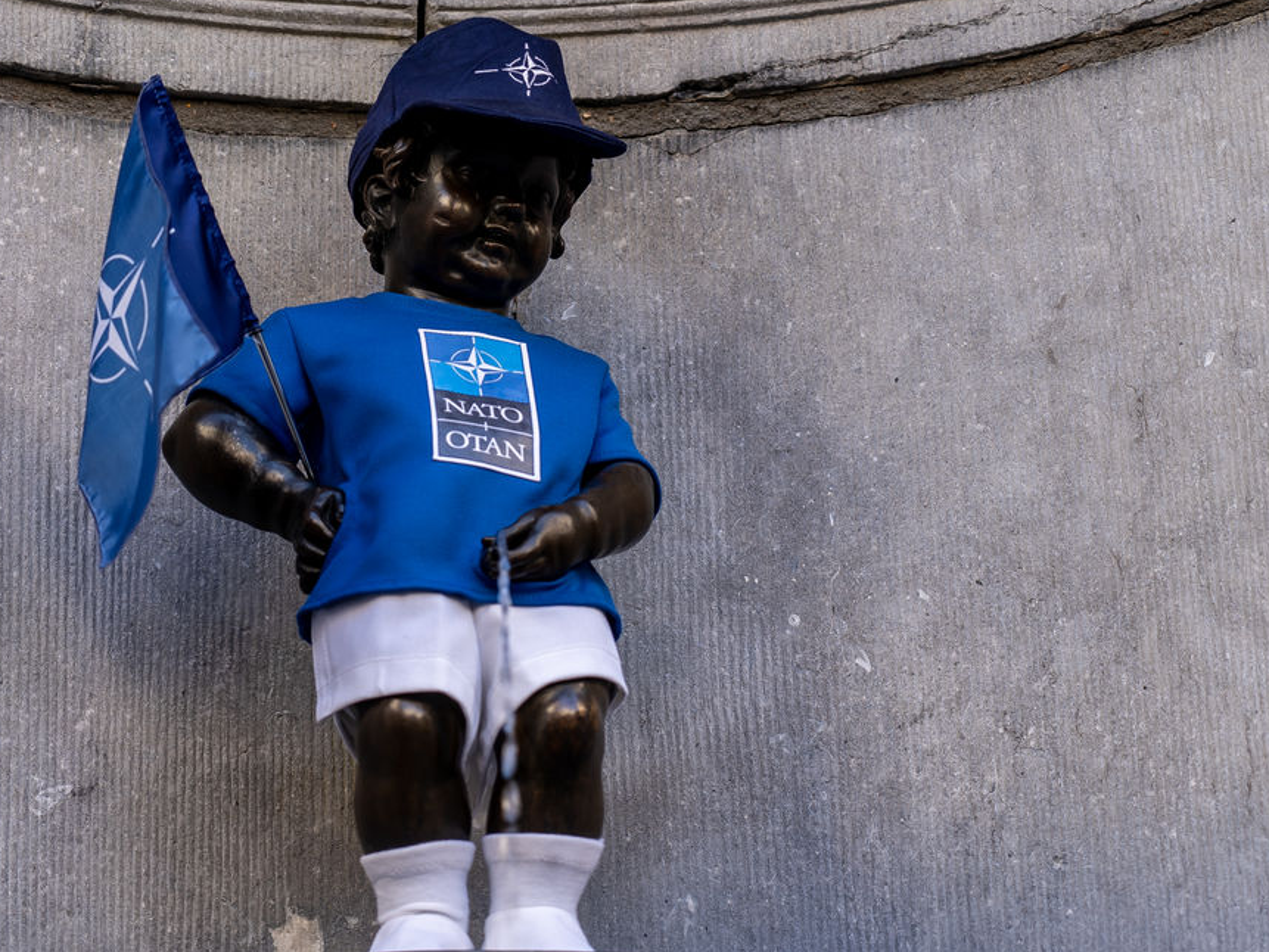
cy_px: 453
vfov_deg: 9.9
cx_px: 438
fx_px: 5500
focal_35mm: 150
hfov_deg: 13.1
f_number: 4
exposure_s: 1/125
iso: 125
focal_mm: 105
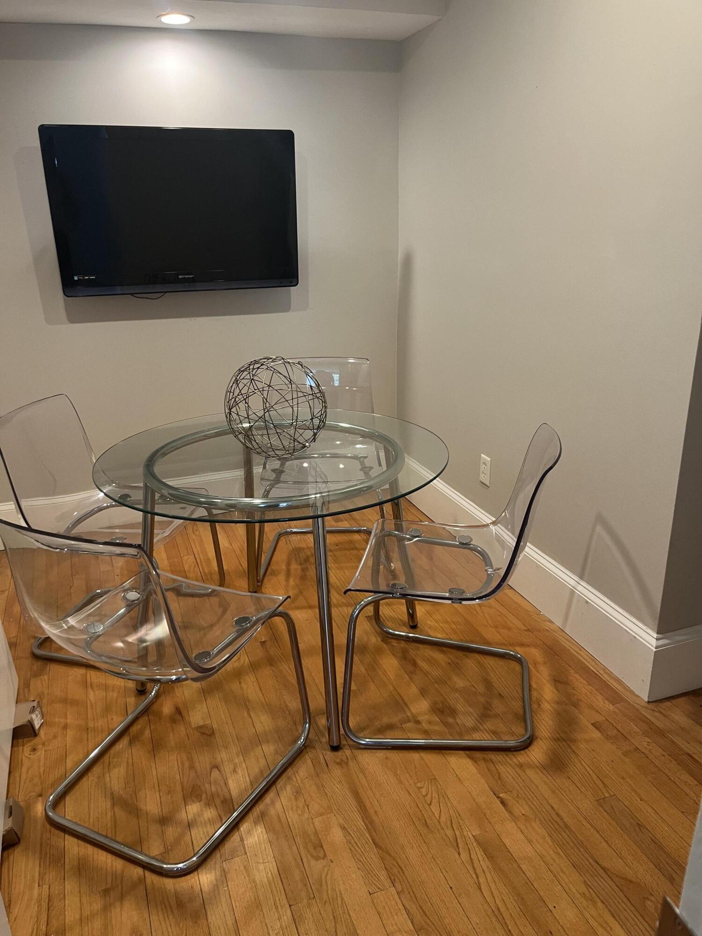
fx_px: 703
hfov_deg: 53.1
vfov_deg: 67.3
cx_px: 351
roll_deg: +1.2
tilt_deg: -19.4
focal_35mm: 26
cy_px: 468
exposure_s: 1/60
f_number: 1.6
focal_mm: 5.1
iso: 125
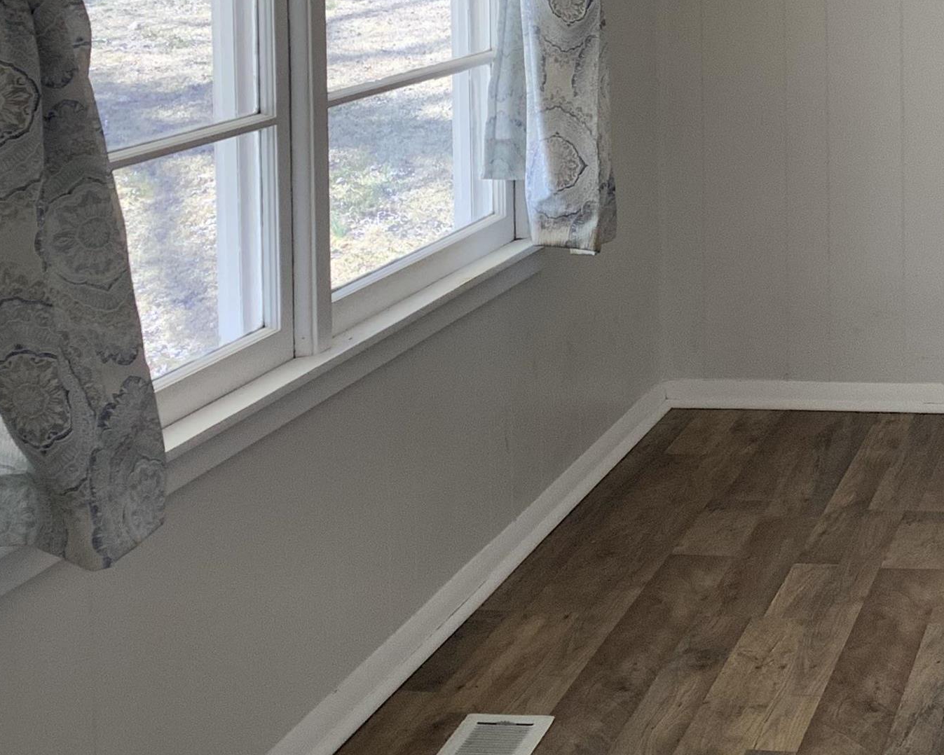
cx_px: 1038
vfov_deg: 21.3
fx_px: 1928
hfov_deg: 25.5
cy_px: -14
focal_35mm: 69
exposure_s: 1/100
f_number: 2.4
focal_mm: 3.3
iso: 50
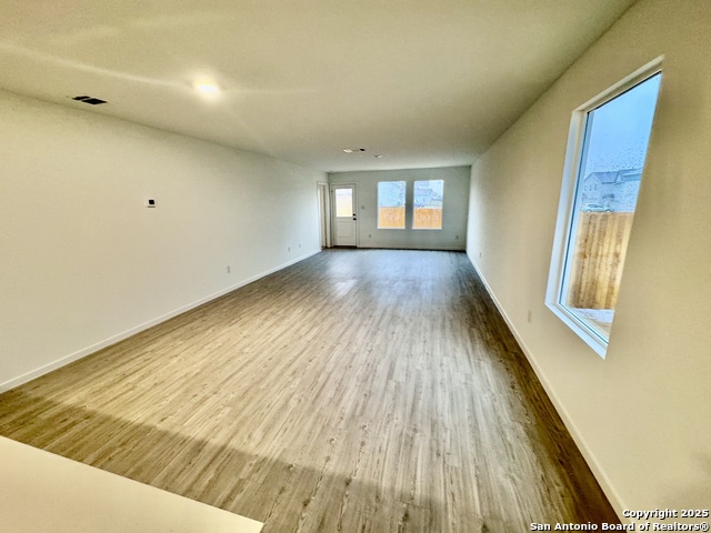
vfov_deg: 85.7
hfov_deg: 102.1
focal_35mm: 14
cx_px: 356
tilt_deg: -11.8
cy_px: 266
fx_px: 288
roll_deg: +2.4
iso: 250
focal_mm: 2.22
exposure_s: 1/60
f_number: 2.2
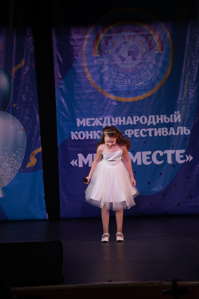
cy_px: 152
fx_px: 1277
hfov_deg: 8.9
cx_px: 100
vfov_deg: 13.3
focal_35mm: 154
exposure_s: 1/400
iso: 1600
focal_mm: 150
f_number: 4
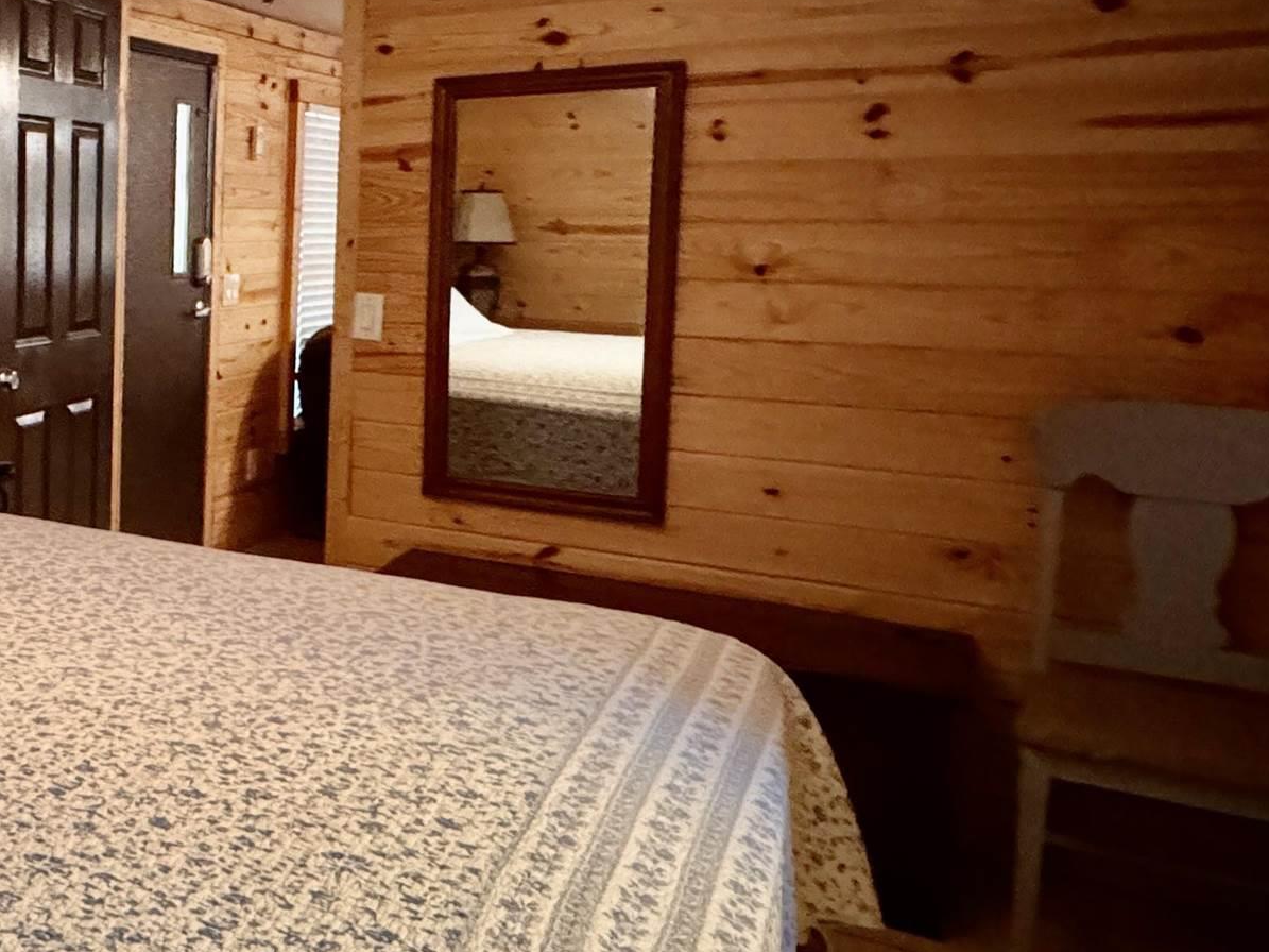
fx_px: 1320
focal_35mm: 36
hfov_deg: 42.0
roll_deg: +0.8
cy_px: 342
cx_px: -86
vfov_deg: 39.3
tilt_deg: -5.7
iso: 1250
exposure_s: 1/40
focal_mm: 2.22
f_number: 2.2
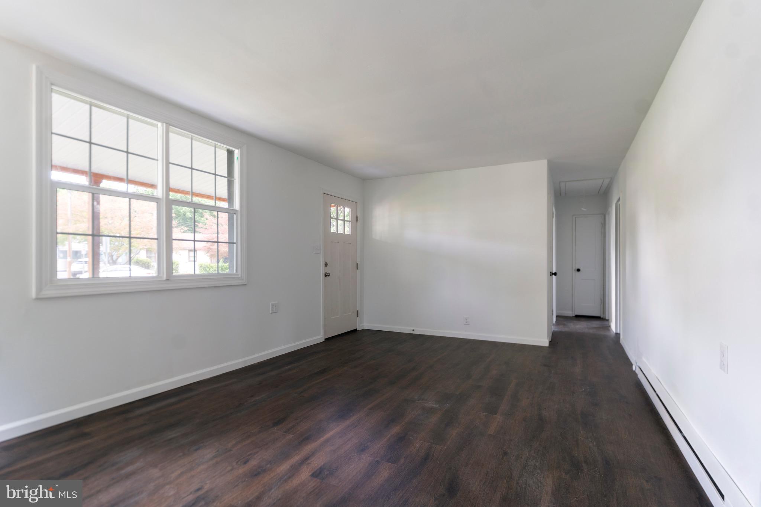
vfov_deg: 67.4
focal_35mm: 18
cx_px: 380
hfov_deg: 90.0
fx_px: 381
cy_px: 254
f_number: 4
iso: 400
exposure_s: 1/20
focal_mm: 18
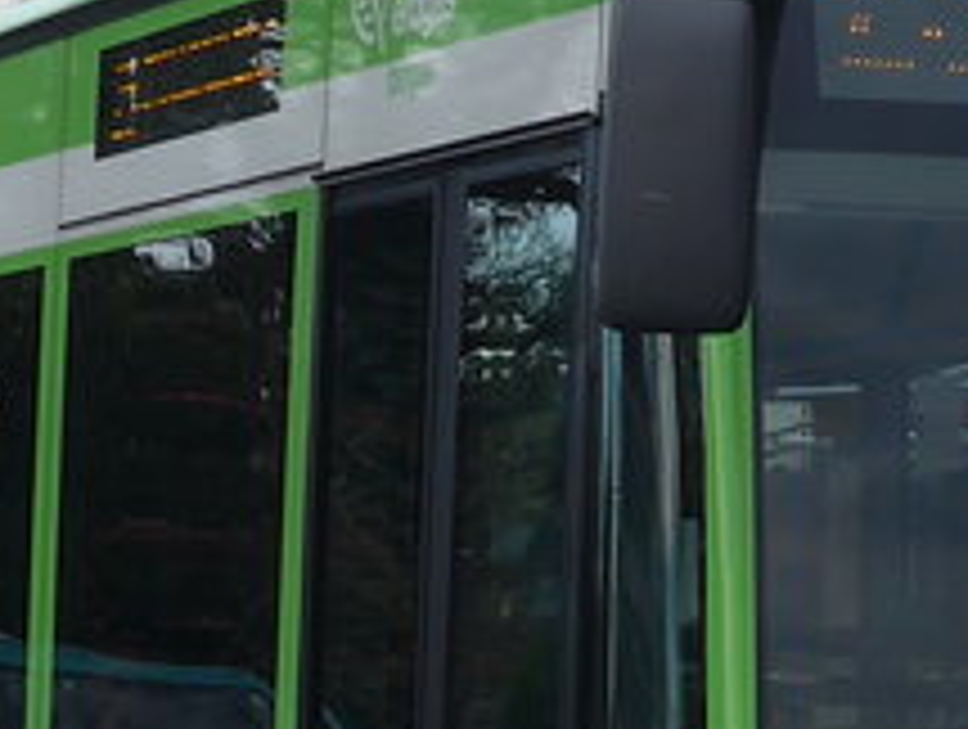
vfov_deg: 5.5
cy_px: 374
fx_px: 7647
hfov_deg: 7.2
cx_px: 1067
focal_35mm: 273
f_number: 3.2
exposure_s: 1/400
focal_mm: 10.1
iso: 80
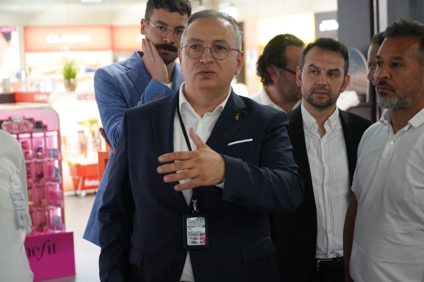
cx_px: 223
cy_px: 138
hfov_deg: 27.3
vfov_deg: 18.4
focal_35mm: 74
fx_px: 871
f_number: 4
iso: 3200
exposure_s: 1/160
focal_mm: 70
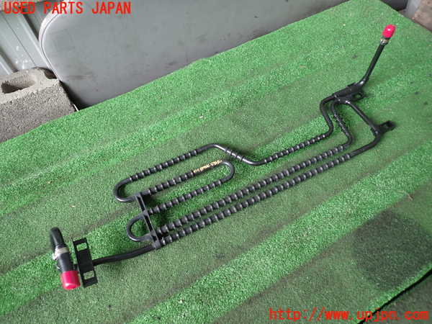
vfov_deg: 54.9
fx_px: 312
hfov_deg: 69.4
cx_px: 216
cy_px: 162
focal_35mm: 25
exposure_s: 1/60
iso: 100
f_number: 2
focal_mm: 4.5
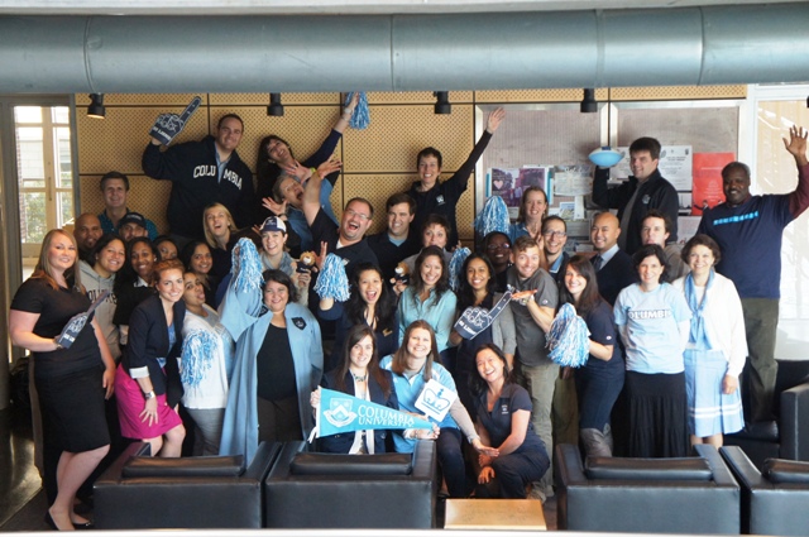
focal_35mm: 69
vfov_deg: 19.7
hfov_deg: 29.3
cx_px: 404
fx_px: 1549
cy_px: 268
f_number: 5
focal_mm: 46
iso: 1600
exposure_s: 1/125
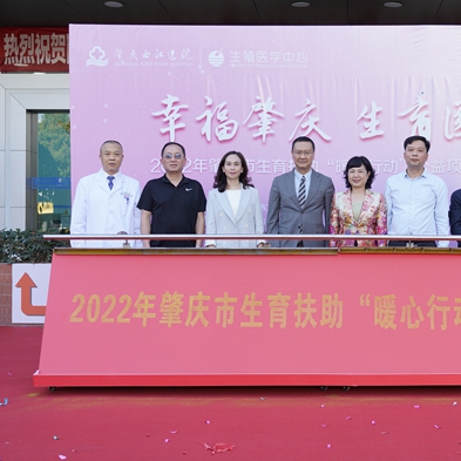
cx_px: 345
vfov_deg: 28.2
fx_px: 919
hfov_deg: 27.8
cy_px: 231
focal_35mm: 61
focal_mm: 47
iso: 100
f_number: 5.6
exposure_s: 1/80
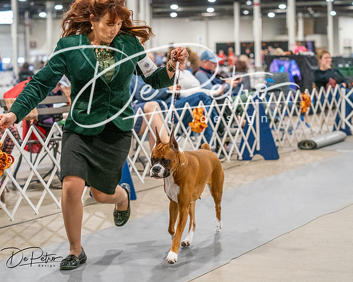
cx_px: 176
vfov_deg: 17.1
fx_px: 941
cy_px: 141
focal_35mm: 90
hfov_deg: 21.2
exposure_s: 1/250
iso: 6400
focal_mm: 80
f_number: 3.5
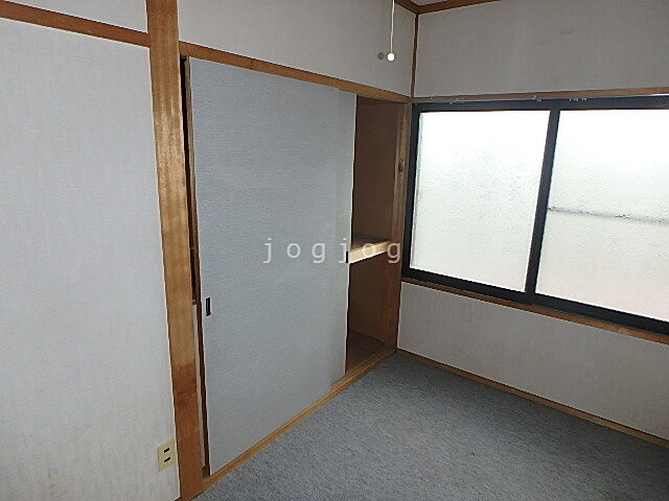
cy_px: 250
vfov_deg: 63.4
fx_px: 406
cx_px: 334
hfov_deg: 79.0
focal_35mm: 21
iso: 125
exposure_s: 1/80
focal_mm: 3.7
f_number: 3.5
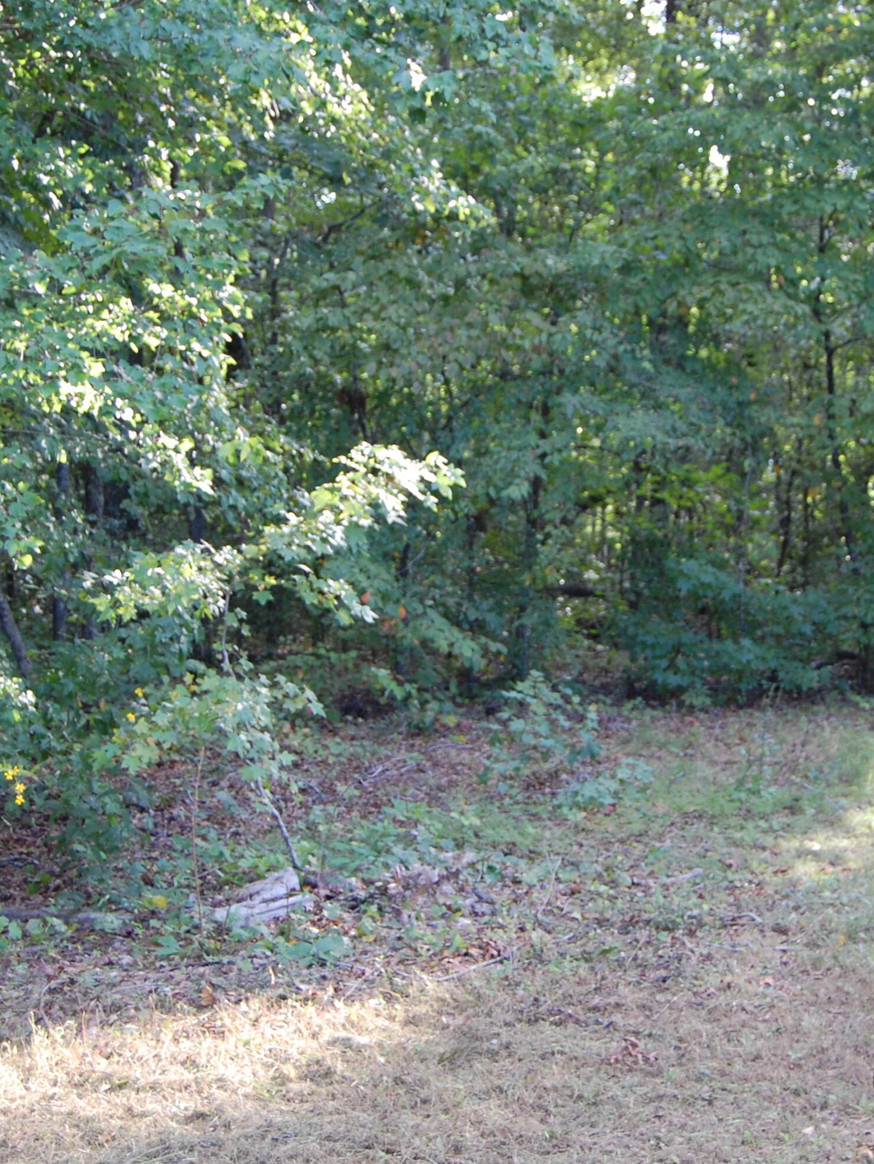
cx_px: 516
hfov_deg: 19.9
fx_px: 2491
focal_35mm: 74
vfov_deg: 26.3
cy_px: 581
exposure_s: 1/100
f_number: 5
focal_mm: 34
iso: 400
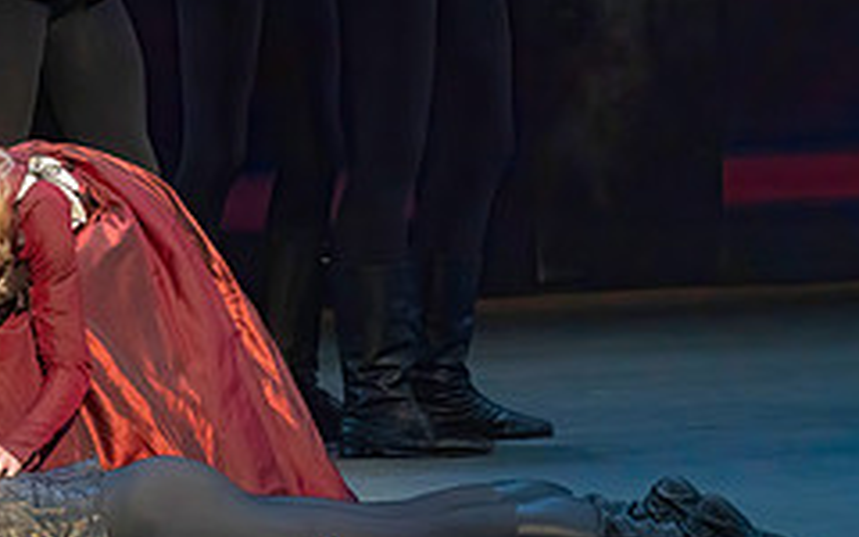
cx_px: -73
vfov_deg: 1.4
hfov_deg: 2.3
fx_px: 21374
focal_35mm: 913
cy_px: -80
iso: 5000
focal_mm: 336
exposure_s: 1/320
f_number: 6.3
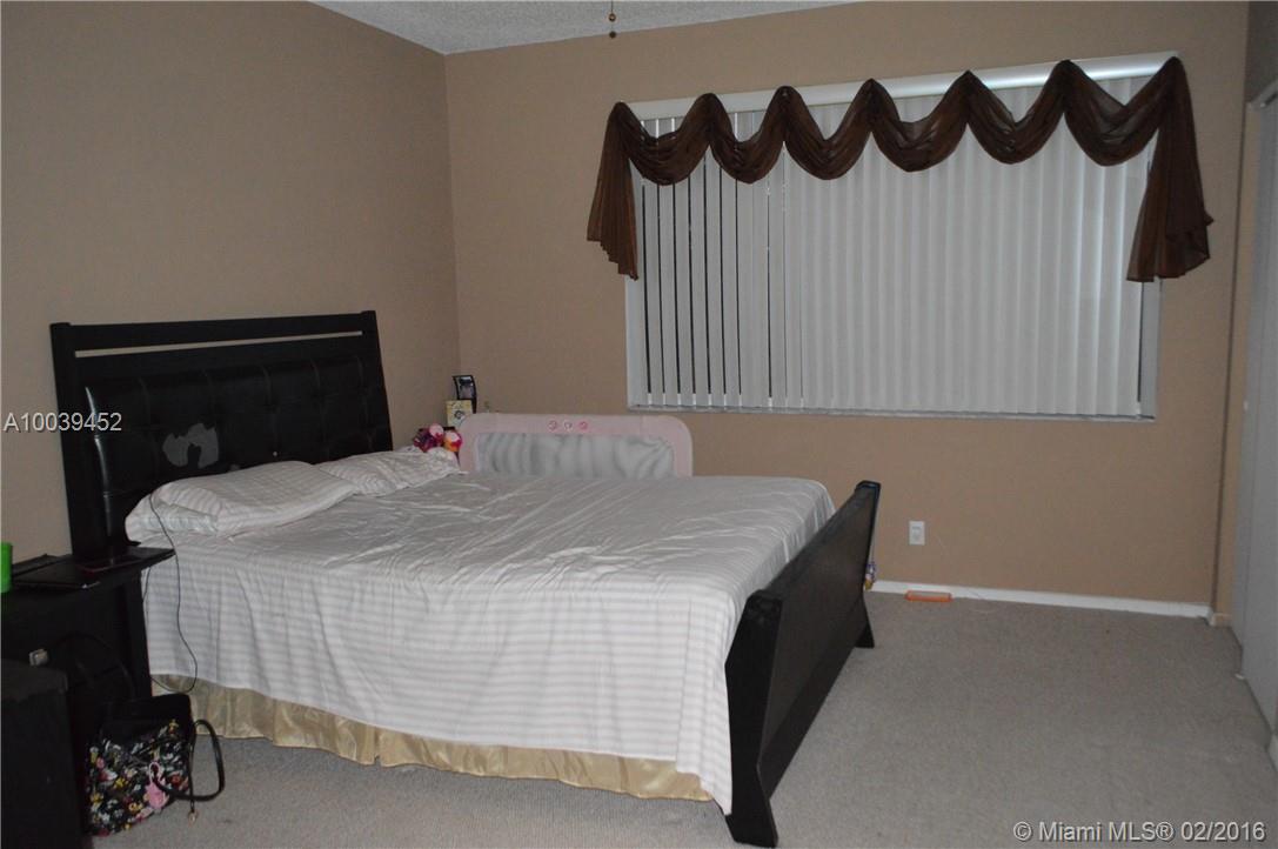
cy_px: 424
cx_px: 639
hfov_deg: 67.4
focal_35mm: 27
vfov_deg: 47.8
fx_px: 957
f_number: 3.5
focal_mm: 18
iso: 3200
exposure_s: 1/60
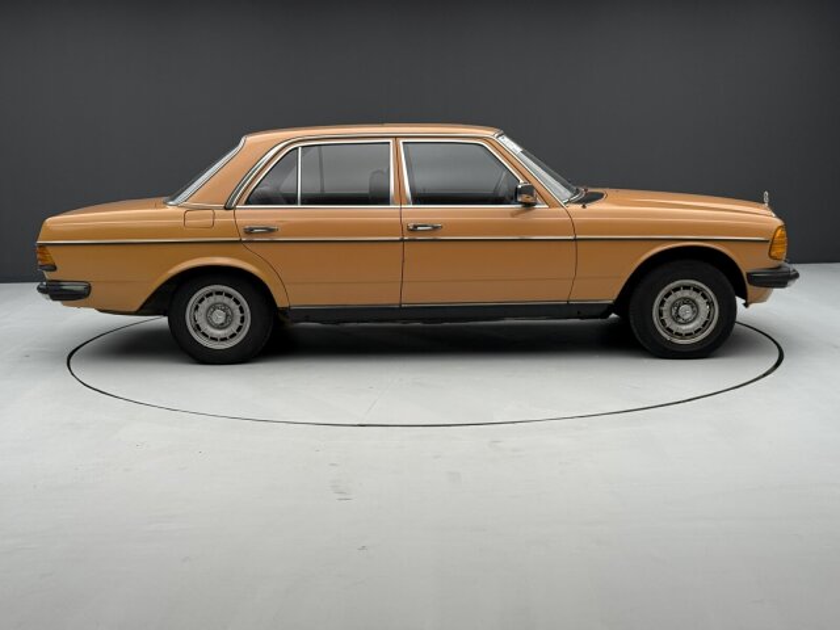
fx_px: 1165
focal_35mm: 48
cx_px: 420
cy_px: 315
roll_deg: +0.3
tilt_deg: -9.4
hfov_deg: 39.7
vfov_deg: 30.3
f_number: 1.78
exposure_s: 1/91
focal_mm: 6.76
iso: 100
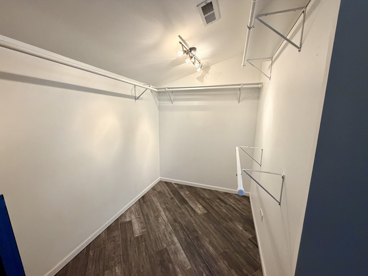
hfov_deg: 102.1
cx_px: 184
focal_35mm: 14
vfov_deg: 85.7
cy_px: 138
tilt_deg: -9.3
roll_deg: -0.1
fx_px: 149
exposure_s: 1/120
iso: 320
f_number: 2.2
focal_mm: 2.22
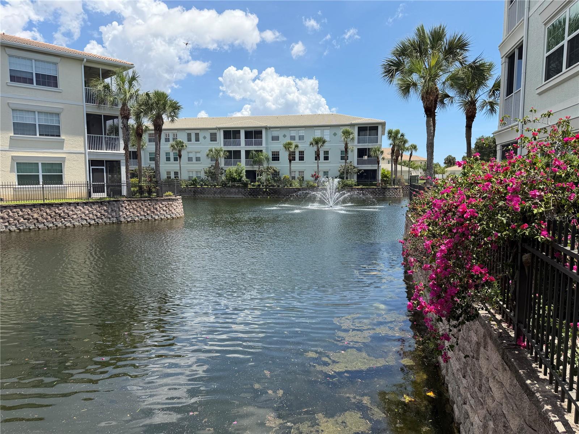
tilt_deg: -7.4
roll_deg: +0.4
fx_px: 401
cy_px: 217
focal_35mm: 24
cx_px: 290
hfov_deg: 71.6
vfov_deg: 56.8
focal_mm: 6.76
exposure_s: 1/3759
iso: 80
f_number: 1.78
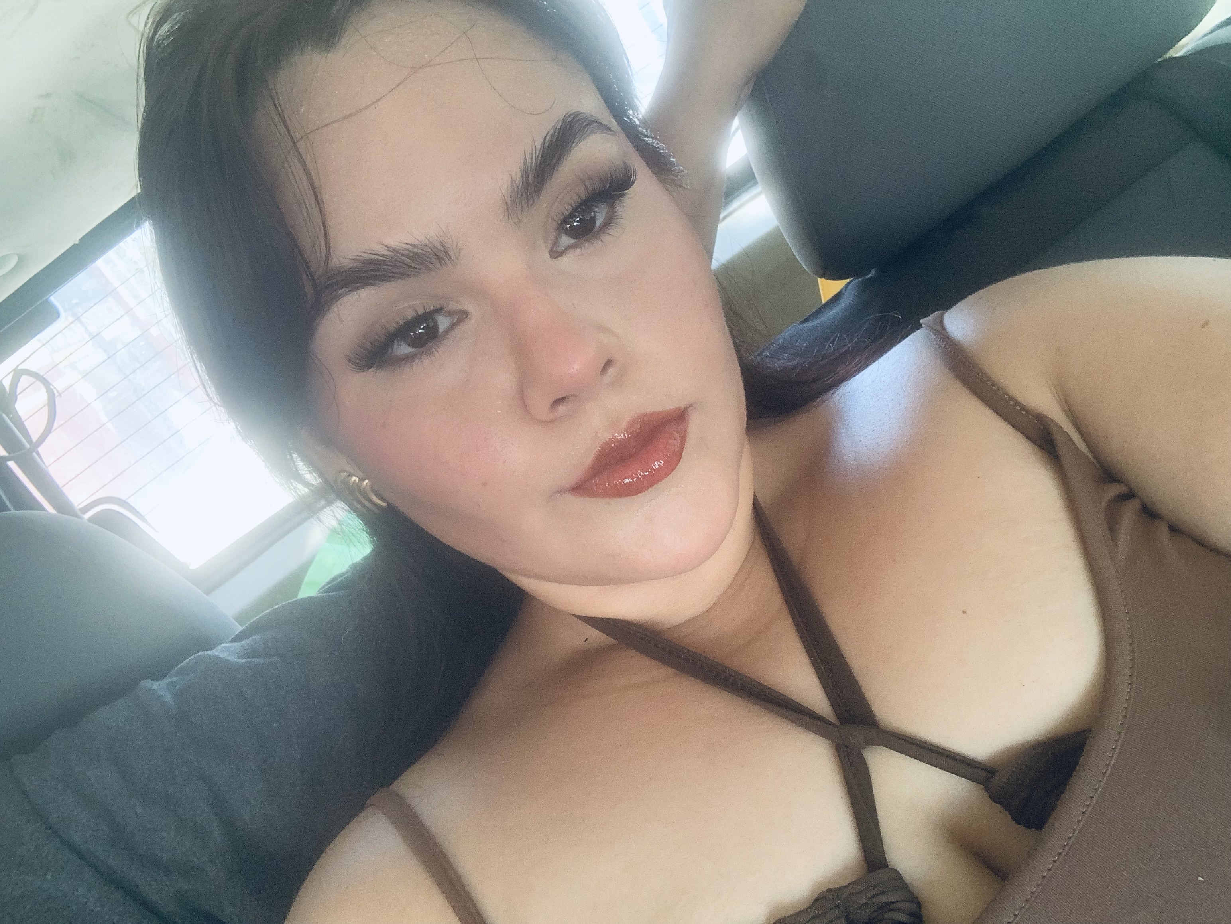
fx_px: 1138
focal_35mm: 32
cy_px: 462
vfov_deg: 44.2
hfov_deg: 56.8
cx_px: 616
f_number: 2.2
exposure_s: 1/60
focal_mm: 2.87
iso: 80
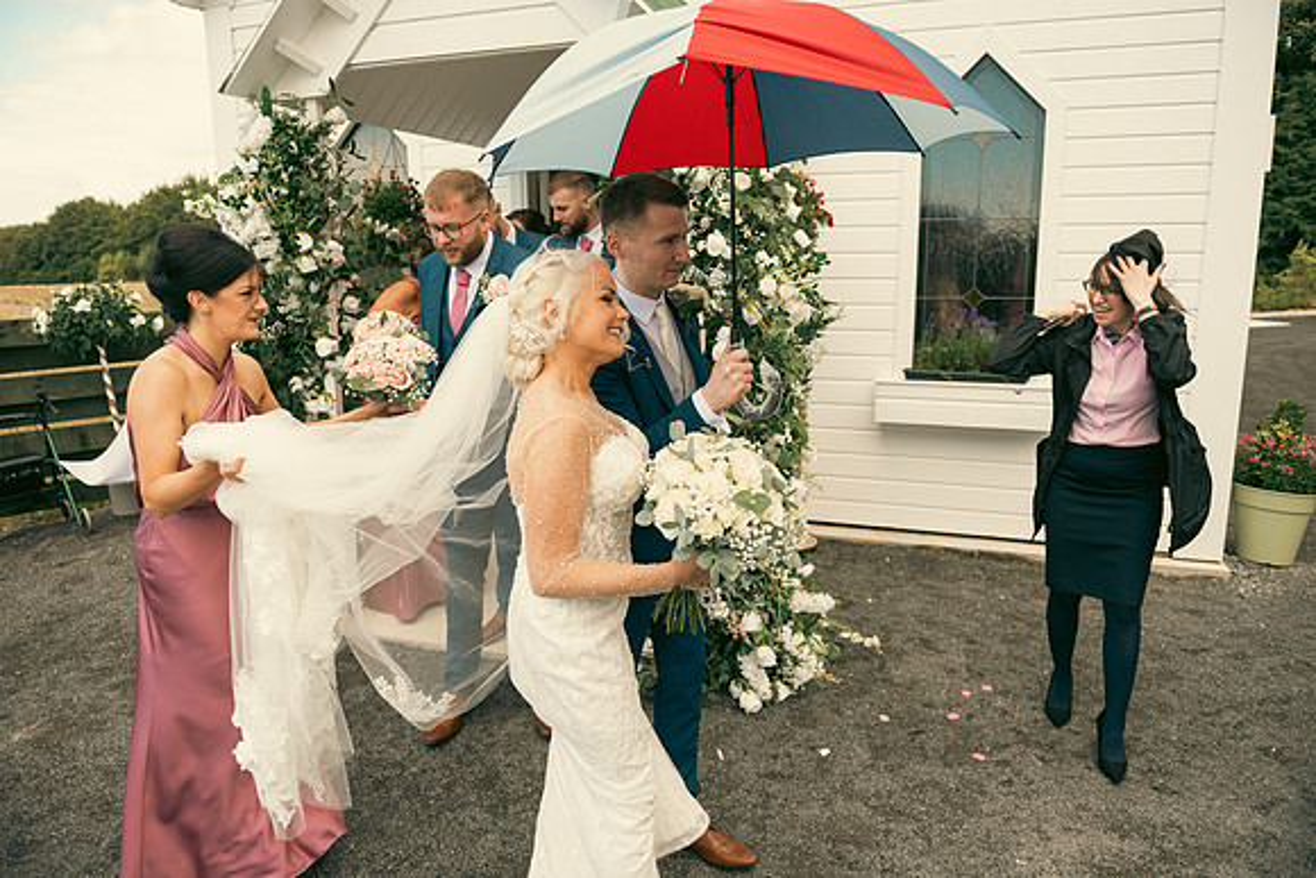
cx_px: 658
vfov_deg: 53.2
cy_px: 439
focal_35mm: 24
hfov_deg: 73.7
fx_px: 877
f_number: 3.5
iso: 200
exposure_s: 1/400
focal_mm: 24
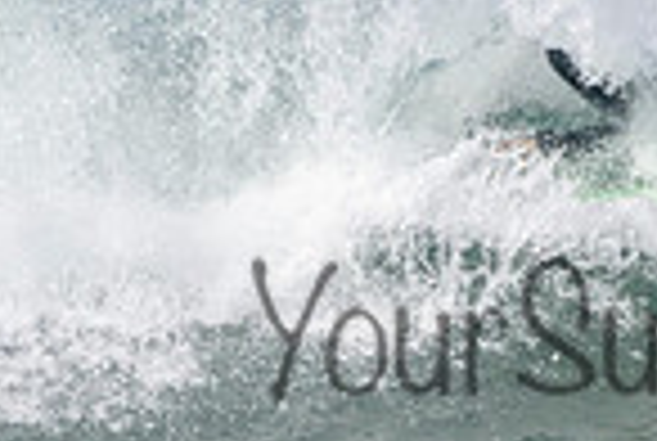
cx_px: 716
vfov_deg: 0.5
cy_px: 290
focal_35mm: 2971
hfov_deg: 0.7
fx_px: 54331
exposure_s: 1/4000
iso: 720
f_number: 5.6
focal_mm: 500
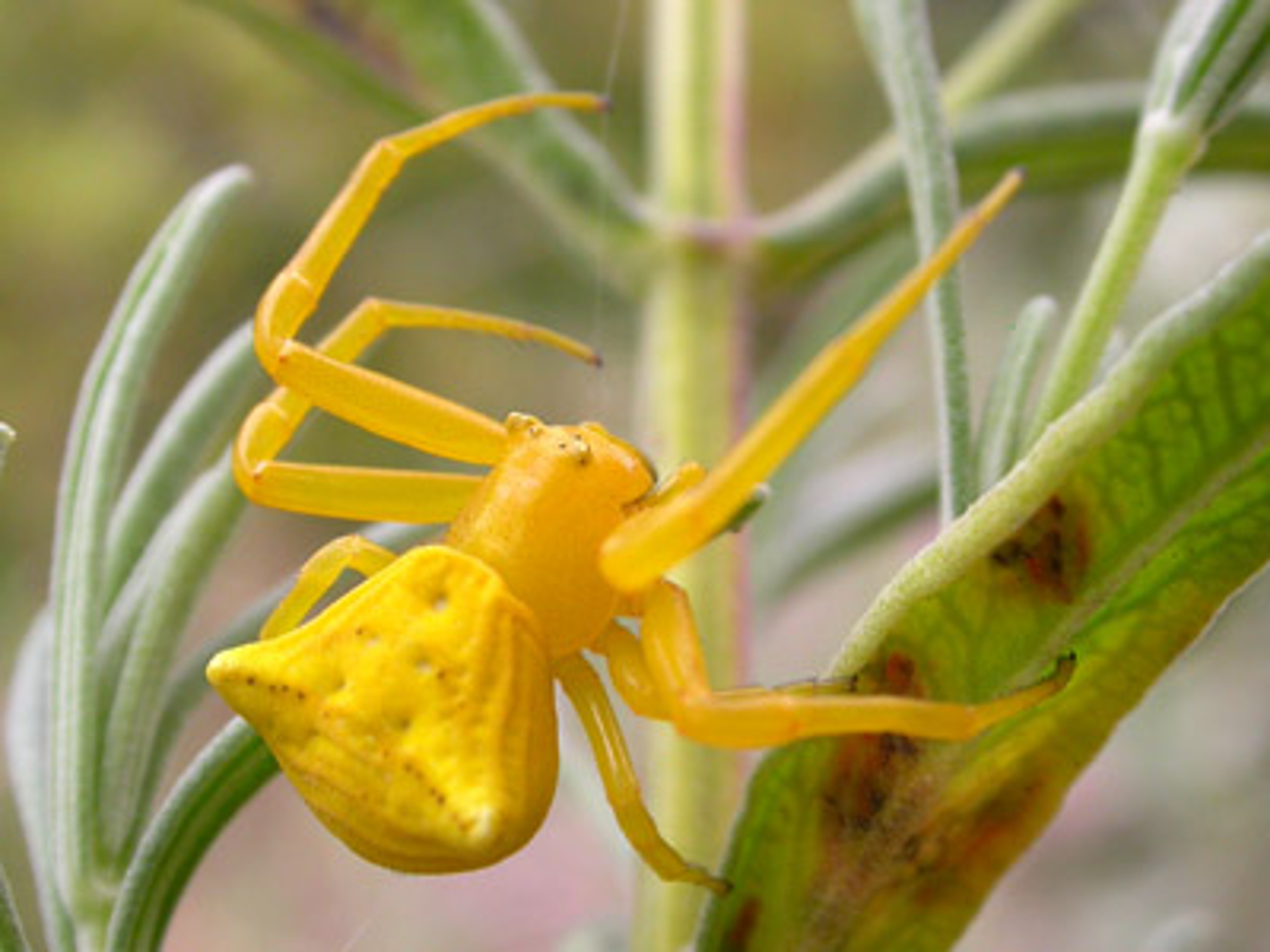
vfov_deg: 18.9
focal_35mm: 78
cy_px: 476
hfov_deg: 25.0
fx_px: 2862
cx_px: 635
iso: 100
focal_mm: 16.2
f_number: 6.3
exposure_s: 1/86.3
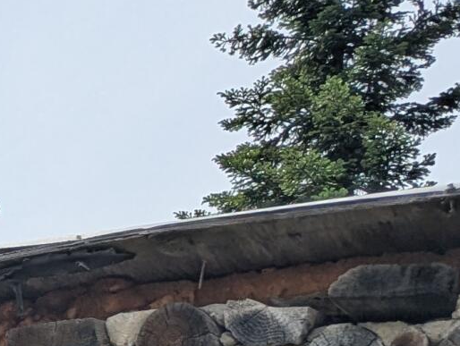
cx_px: -410
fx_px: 1863
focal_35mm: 140
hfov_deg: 12.6
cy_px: 949
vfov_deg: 9.1
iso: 48
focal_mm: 6.81
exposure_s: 1/2632
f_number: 1.85
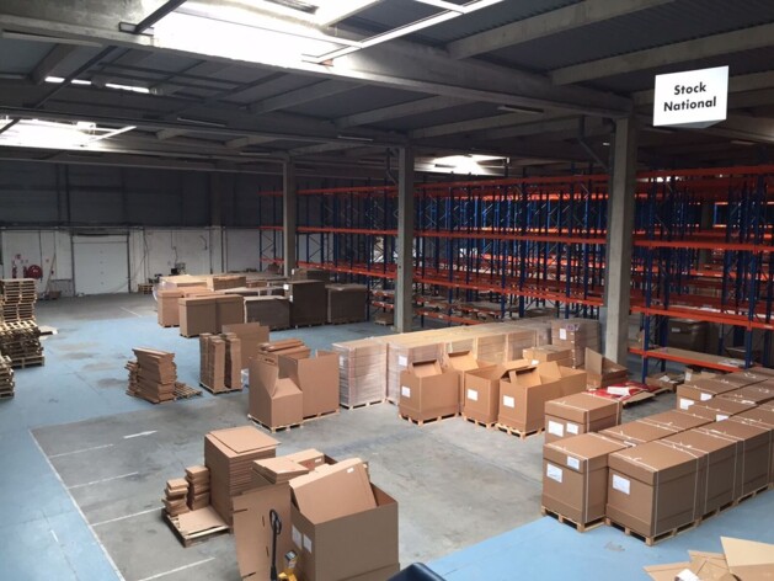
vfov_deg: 48.2
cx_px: 387
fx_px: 649
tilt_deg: -6.1
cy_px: 290
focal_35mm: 29
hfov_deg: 61.7
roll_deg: -0.7
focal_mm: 4.15
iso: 32
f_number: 2.2
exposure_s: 1/30
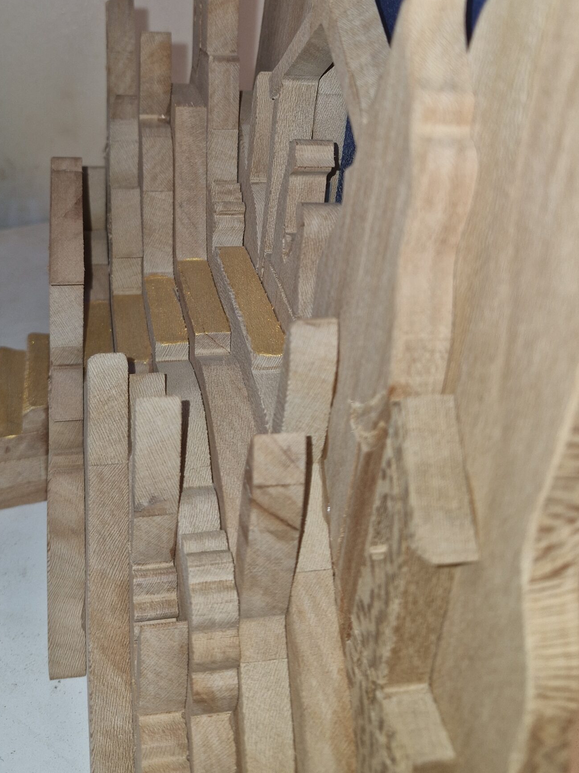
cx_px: 239
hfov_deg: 41.6
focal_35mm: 34
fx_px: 758
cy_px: 233
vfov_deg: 52.5
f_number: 1.8
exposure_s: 1/180
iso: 100
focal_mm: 5.54
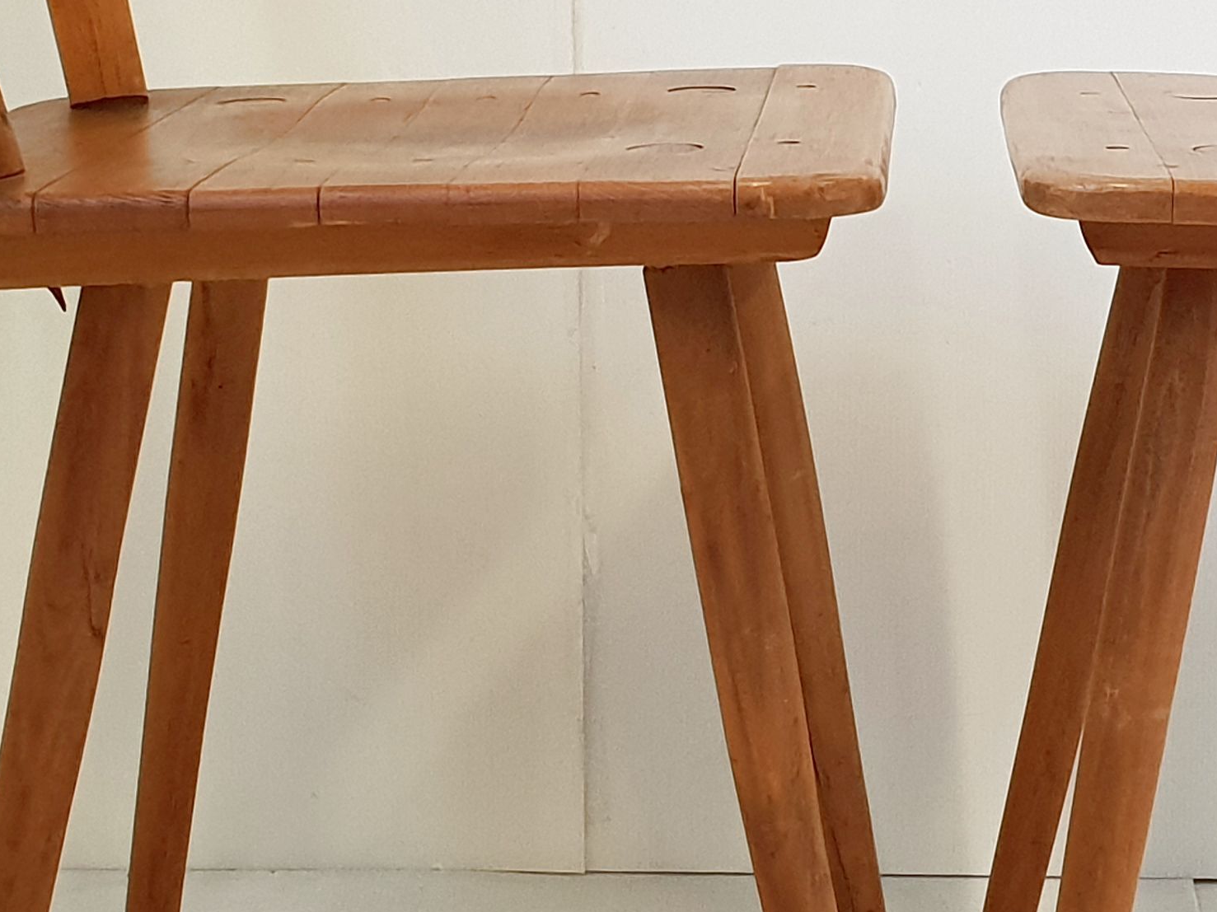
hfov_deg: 27.0
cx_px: 931
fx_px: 2496
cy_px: 264
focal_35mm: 71
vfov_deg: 20.6
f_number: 2.4
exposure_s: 1/50
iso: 200
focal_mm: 4.3
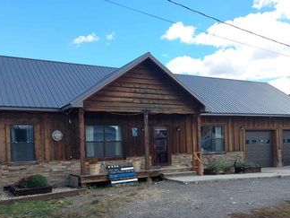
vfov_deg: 38.0
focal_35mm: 37
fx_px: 310
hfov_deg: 50.1
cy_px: 154
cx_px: 157
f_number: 1.8
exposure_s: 1/677
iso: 40
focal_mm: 5.23
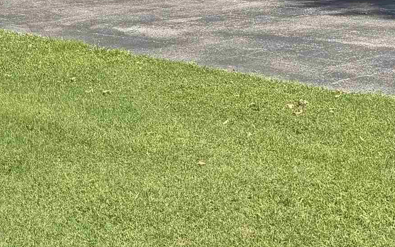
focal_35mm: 89
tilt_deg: -1.9
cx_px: 234
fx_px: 958
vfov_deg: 14.1
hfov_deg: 23.3
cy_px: -79
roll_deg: -0.3
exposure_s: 1/2611
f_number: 1.78
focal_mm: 6.76
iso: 80
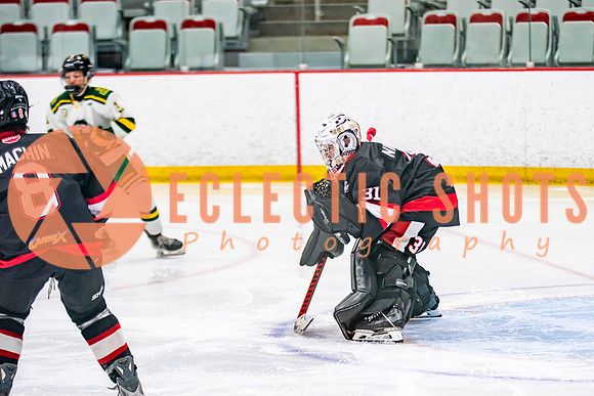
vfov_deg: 7.5
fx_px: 3021
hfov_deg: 11.2
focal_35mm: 183
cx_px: 398
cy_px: 246
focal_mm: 123
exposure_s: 1/640
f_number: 2.8
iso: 1000
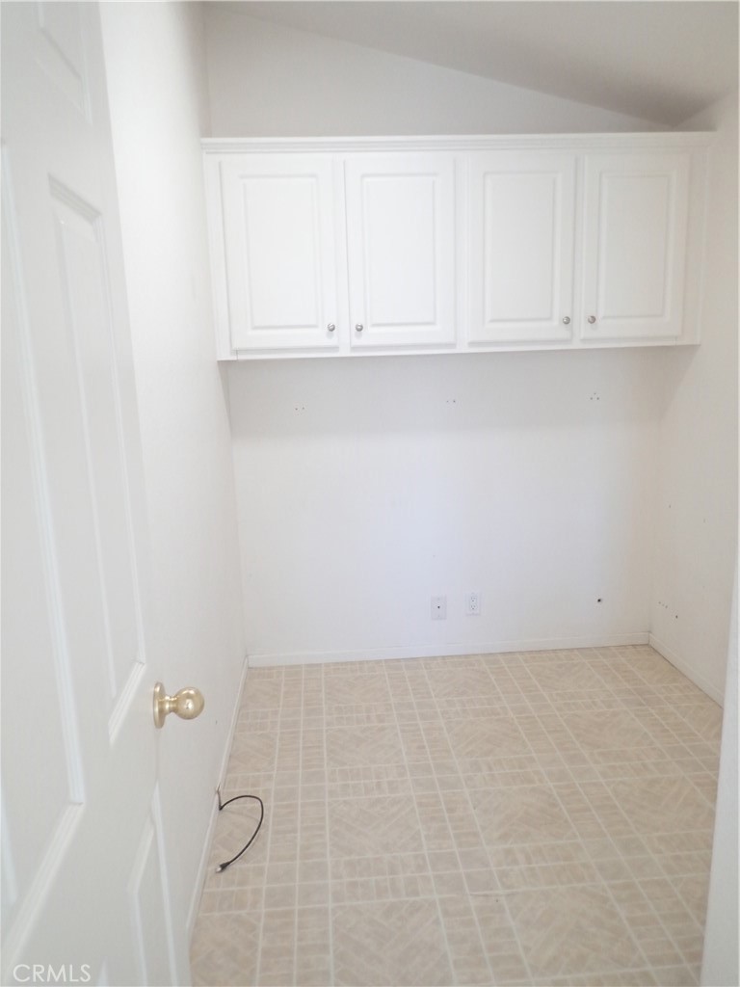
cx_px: 370
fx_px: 713
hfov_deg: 54.9
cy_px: 494
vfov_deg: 69.4
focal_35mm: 25
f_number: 2
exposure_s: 1/30
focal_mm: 4.5
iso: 400
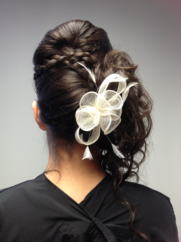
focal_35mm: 35
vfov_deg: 52.6
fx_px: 244
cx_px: 90
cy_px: 121
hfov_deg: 40.7
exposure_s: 1/24
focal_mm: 4.28
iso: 50
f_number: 2.4
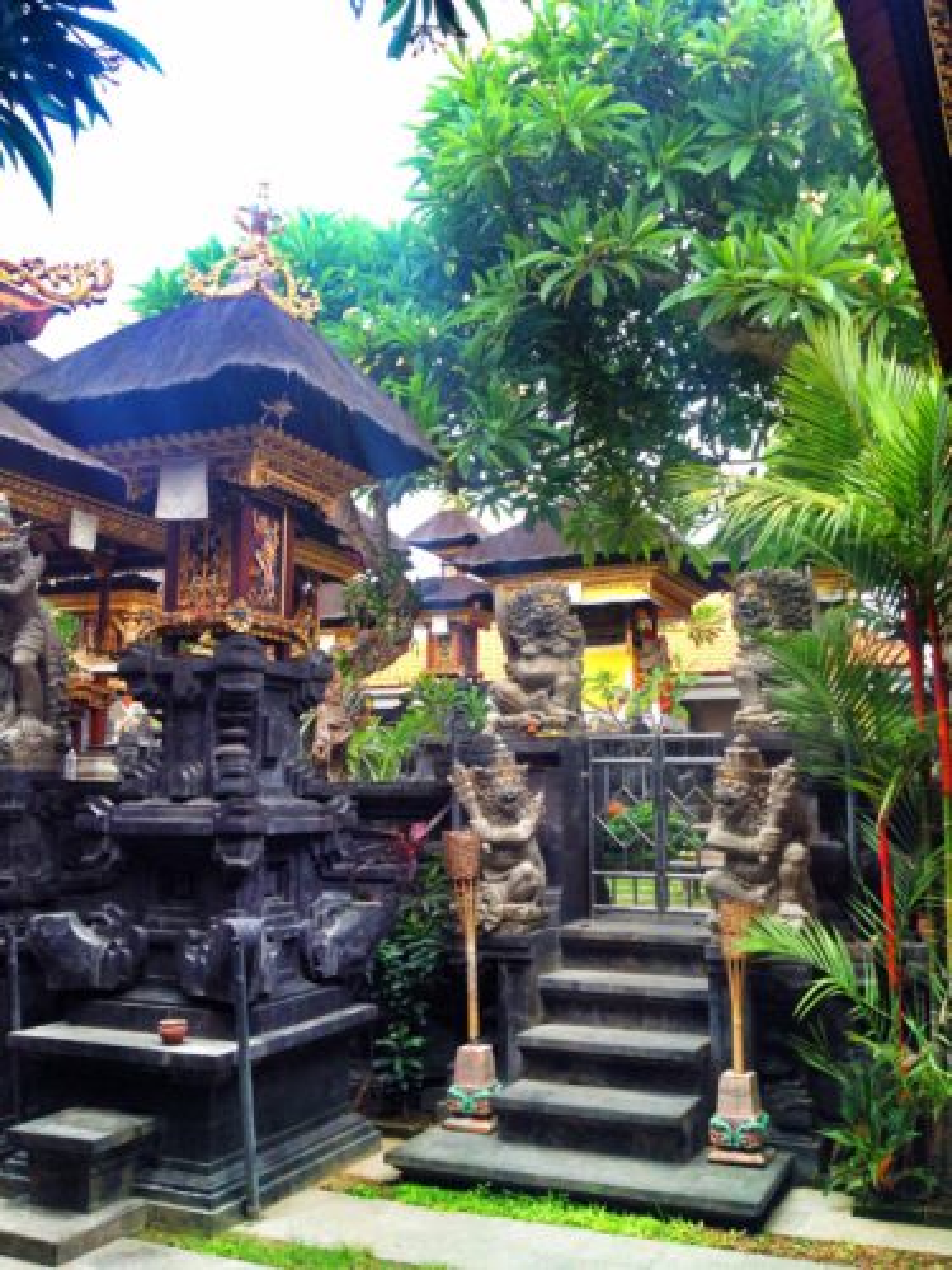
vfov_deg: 52.6
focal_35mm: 35
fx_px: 1283
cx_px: 476
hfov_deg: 40.7
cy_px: 635
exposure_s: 1/120
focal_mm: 4.28
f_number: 2.4
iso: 50
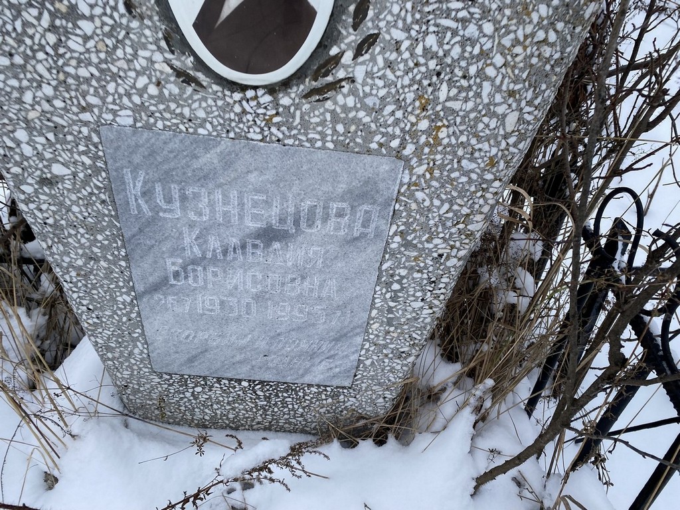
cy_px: 255
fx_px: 511
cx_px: 340
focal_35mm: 26
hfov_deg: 67.3
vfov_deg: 53.1
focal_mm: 4.25
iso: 64
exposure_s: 1/121
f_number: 1.8
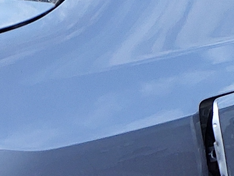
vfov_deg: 8.1
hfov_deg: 10.8
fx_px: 1224
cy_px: 243
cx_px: 8
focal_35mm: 181
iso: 40
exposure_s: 1/274
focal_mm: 3.58
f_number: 1.9
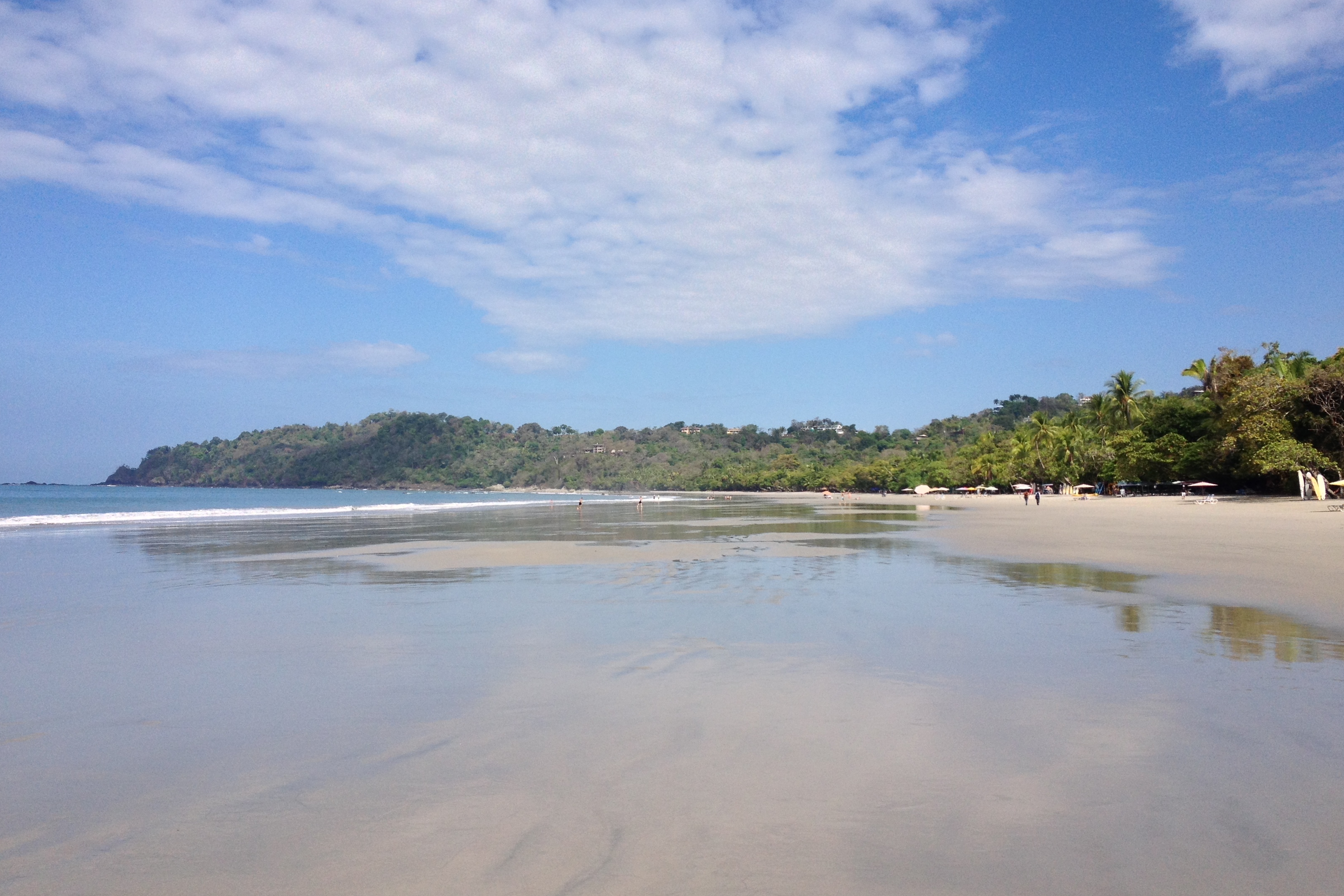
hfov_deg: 51.9
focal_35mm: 37
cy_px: 432
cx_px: 679
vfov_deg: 35.9
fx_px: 1381
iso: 50
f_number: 2.4
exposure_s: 1/2762
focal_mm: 4.28
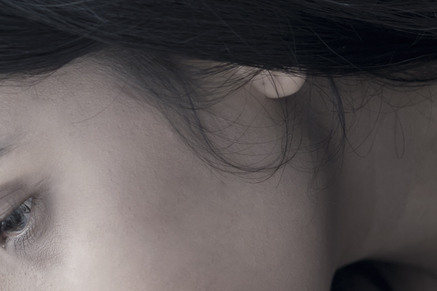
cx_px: -77
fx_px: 4720
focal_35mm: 389
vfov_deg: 3.5
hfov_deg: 5.3
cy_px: 264
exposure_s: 1/80
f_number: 2.8
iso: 125
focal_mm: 85
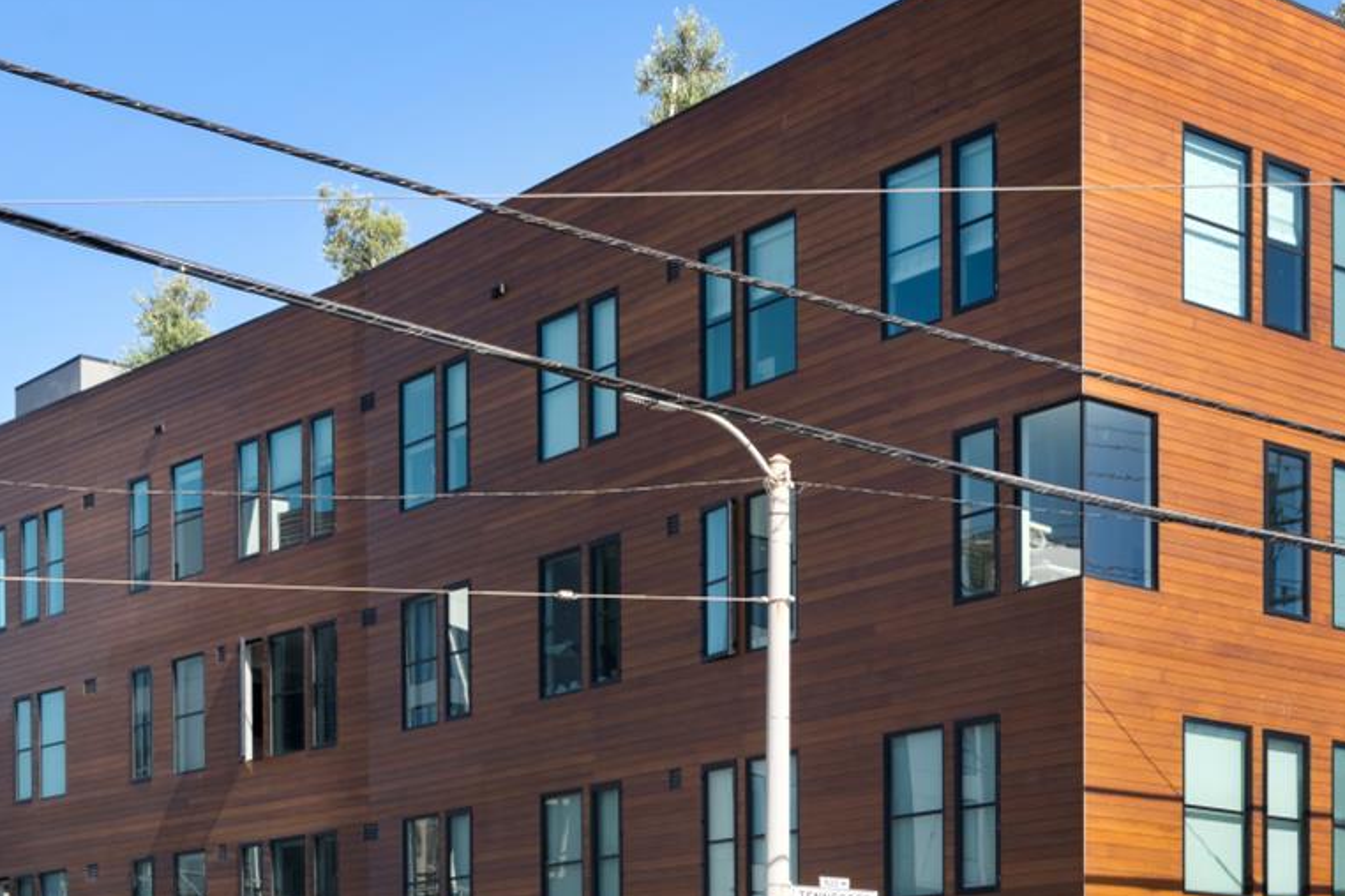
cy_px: 559
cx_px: 1054
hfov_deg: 30.3
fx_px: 2428
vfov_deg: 20.9
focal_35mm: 65
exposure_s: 1/50
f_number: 8
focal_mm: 33
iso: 100
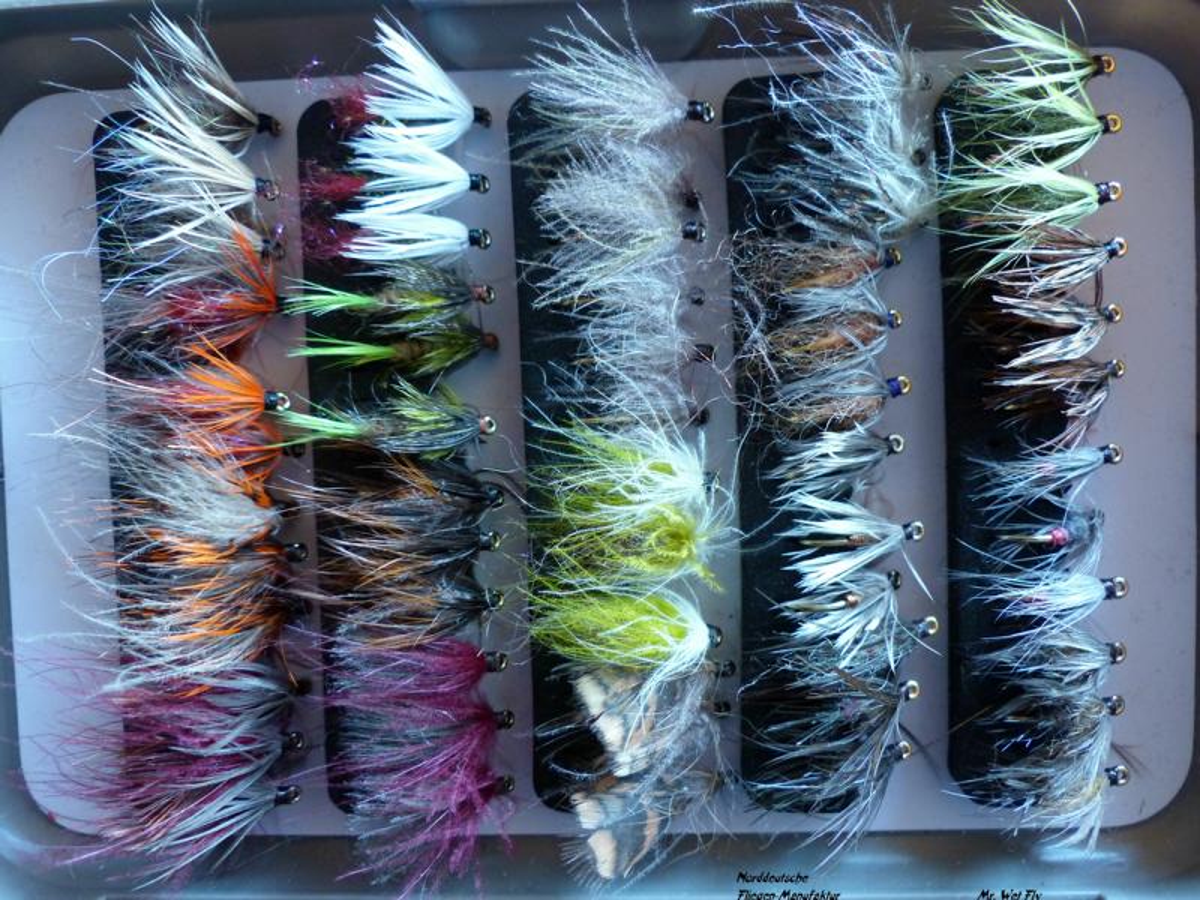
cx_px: 600
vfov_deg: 42.9
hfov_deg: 55.4
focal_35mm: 33
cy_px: 450
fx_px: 1144
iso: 400
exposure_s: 1/50
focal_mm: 5.9
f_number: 2.8
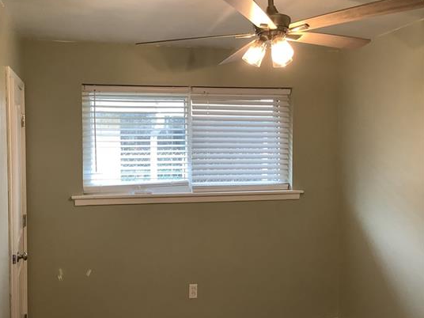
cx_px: 172
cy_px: 167
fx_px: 453
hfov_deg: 49.9
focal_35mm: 37
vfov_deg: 38.7
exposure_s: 1/60
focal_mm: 3.3
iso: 100
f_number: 2.4
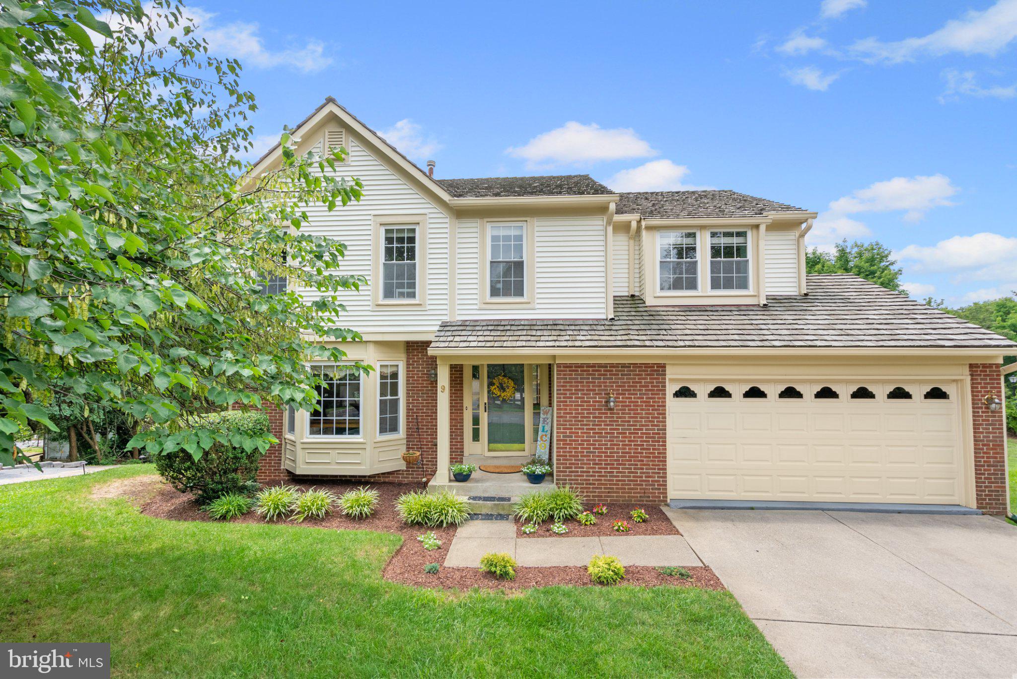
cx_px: 508
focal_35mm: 16
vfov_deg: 73.8
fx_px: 452
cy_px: 340
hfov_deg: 96.7
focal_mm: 16
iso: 800
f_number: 8
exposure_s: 1/250
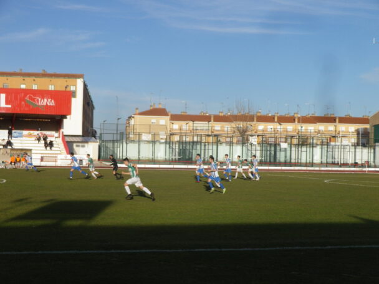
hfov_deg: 28.2
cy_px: 142
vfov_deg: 21.3
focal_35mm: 69
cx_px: 190
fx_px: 755
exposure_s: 1/640
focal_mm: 12.3
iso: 80
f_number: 4.7
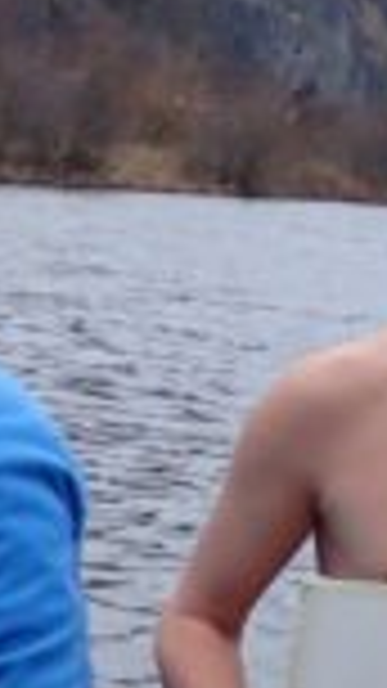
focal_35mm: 130
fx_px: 2373
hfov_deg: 8.3
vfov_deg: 16.2
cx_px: -630
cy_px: 684
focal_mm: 6.86
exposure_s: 1/40
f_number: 2.7
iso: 500
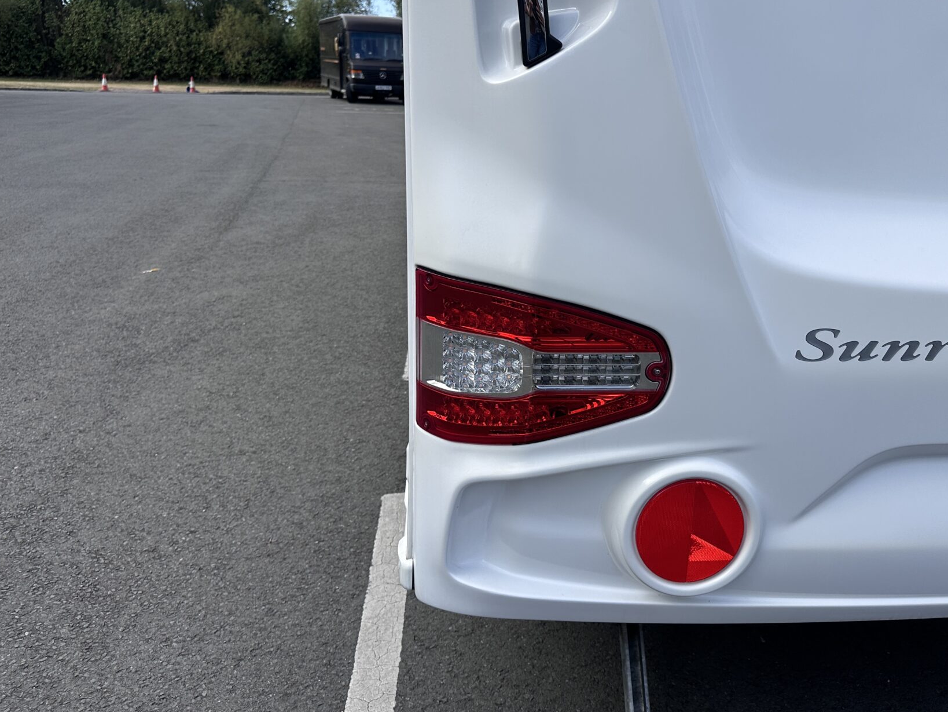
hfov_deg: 59.6
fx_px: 822
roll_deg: -2.4
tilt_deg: -12.5
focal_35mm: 30
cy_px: 280
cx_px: 556
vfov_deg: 46.5
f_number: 1.78
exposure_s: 1/2410
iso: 80
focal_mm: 6.86
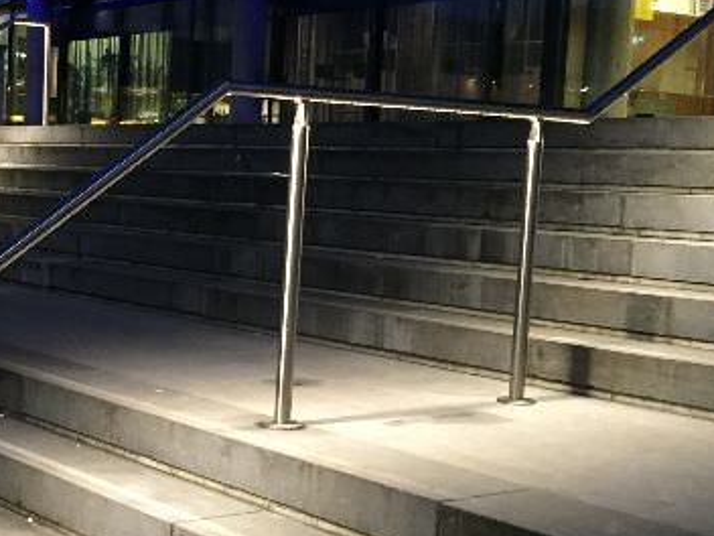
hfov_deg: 28.6
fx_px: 1361
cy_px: 276
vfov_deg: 22.3
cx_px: 124
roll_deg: -2.3
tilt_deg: -4.0
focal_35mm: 66
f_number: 2.2
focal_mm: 4.15
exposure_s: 1/17
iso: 250
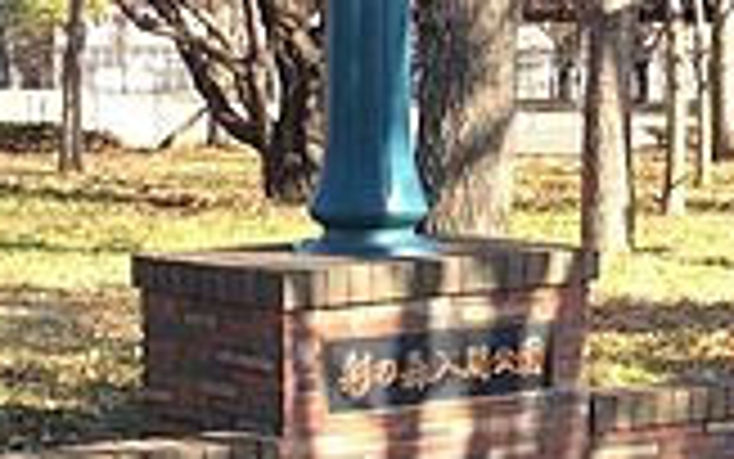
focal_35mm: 125
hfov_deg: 16.5
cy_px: 108
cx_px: 671
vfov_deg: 10.5
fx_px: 2501
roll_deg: +1.4
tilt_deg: -1.9
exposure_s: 1/344
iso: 32
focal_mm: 3.3
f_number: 2.4
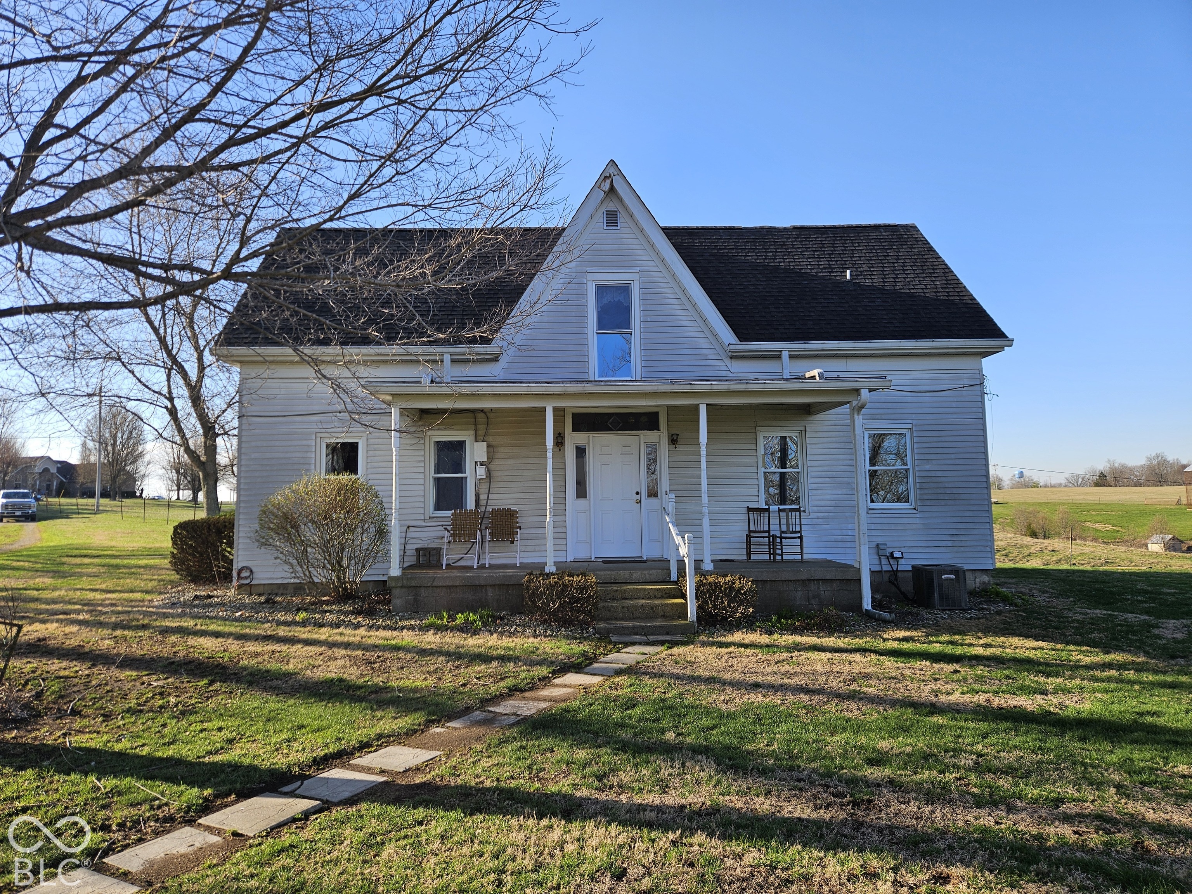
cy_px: 447
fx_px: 792
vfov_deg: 58.9
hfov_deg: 73.9
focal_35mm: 23
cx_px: 596
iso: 25
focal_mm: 5.4
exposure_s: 1/707
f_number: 1.8
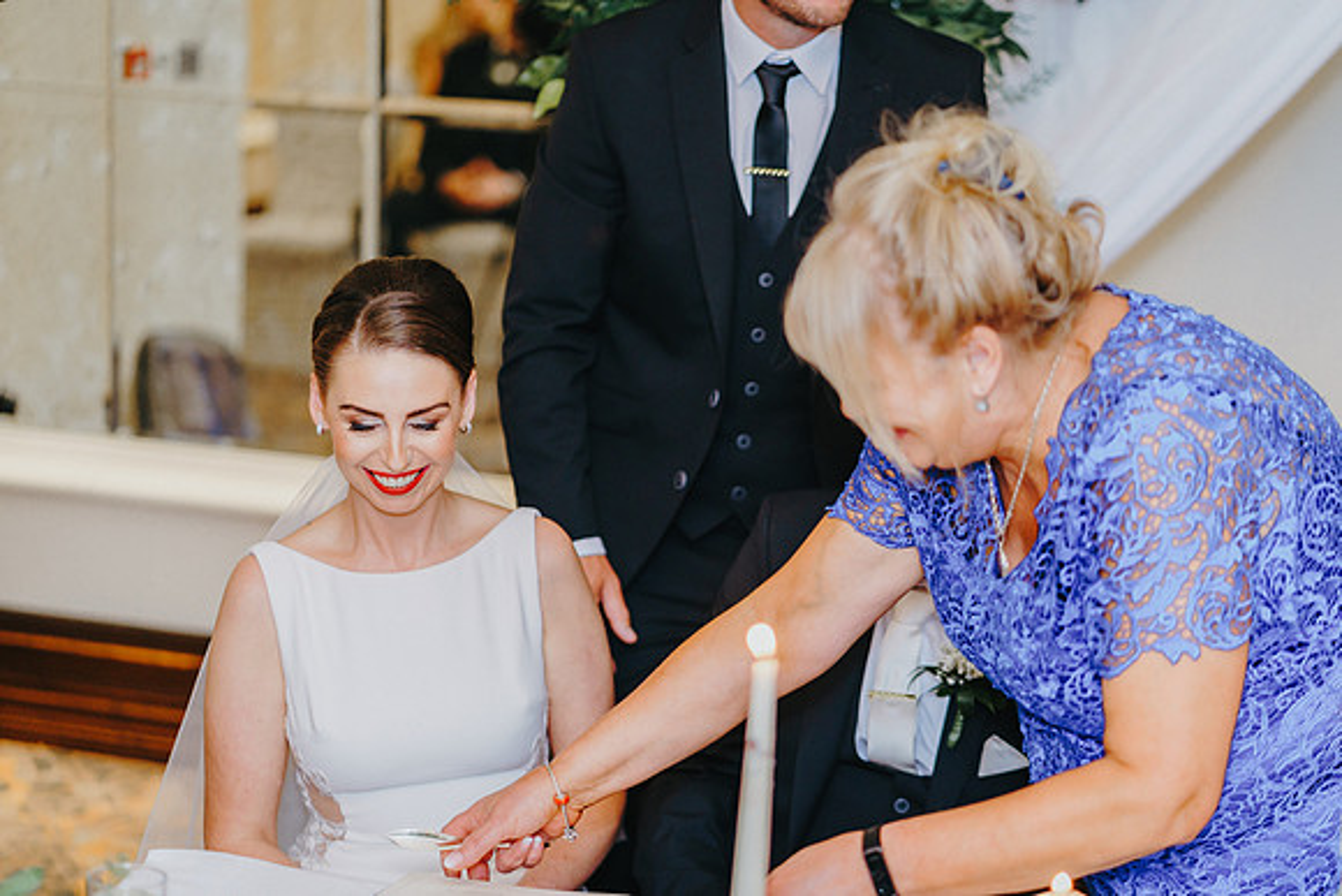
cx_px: 671
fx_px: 3169
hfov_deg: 23.9
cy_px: 448
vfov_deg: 16.1
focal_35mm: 85
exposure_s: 1/200
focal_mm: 85
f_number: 2.2
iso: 1250
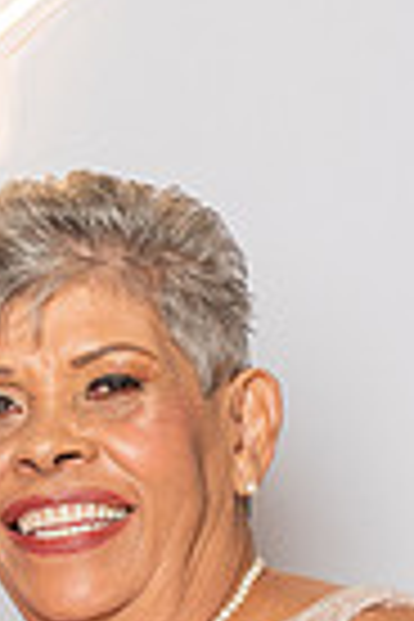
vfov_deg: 7.1
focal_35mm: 286
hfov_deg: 4.8
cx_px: -146
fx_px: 4933
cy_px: 969
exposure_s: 1/200
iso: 250
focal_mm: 55
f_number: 4
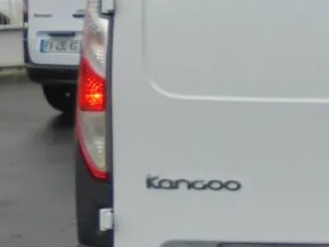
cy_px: 186
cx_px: 423
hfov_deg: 15.0
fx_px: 1198
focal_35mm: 126
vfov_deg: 11.7
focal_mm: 4.6
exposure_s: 1/200
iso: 100
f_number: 3.5
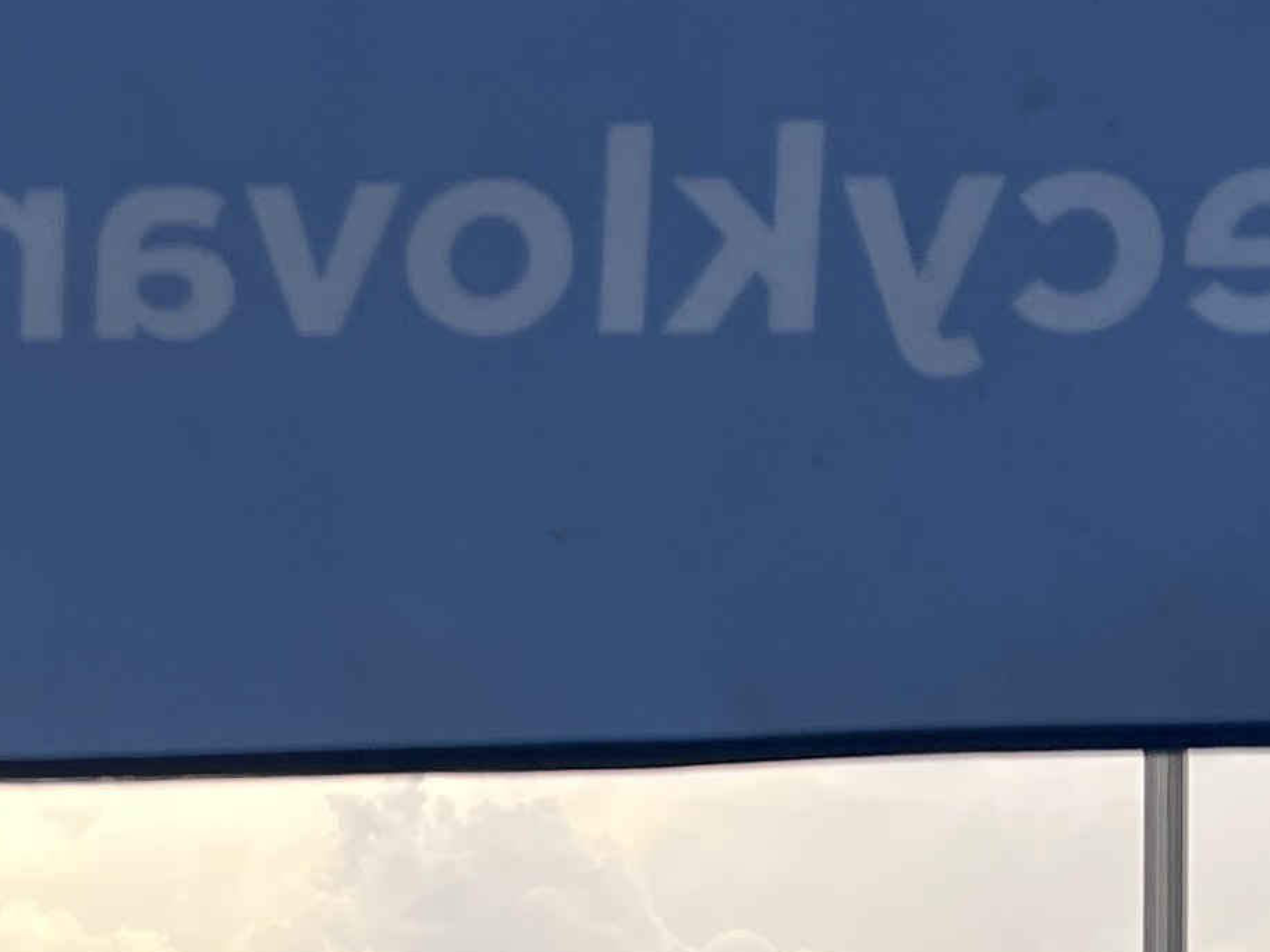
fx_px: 4219
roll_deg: +1.7
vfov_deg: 11.8
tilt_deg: -4.3
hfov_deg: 16.4
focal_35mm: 115
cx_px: -235
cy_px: 1741
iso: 50
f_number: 1.5
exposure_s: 1/639
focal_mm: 5.7
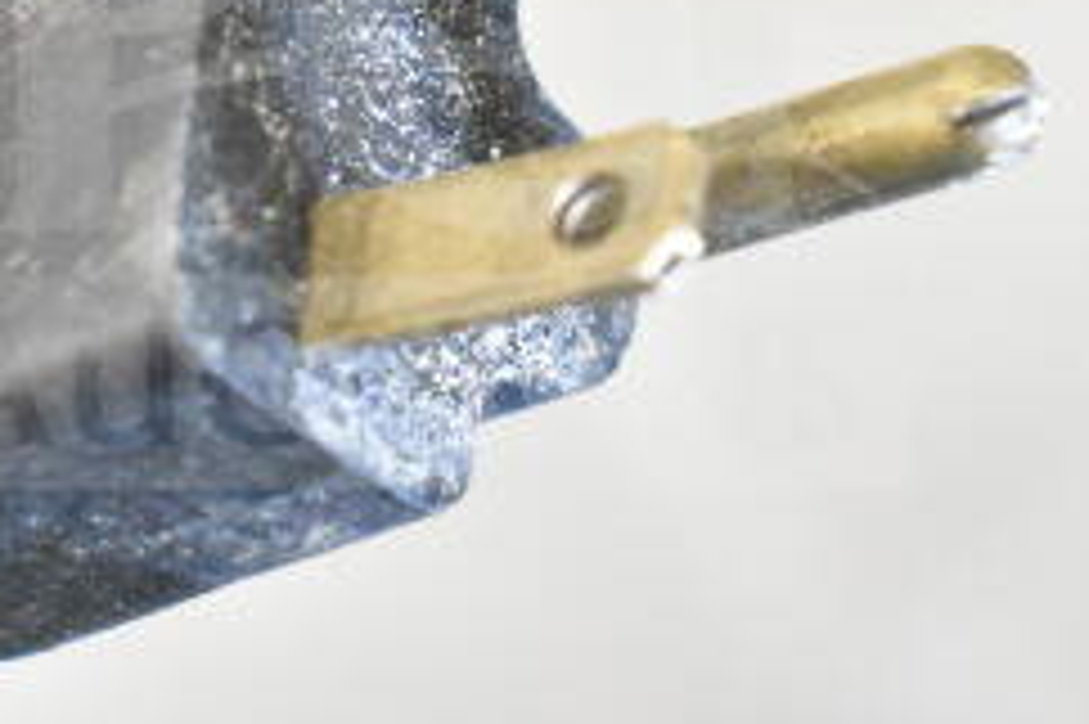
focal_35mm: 208
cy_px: 133
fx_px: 6295
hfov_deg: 9.9
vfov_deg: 6.6
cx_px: 400
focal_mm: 55
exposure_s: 1/100
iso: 14400
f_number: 5.6
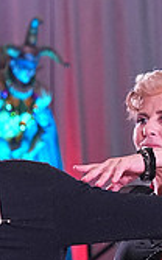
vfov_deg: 5.2
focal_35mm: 404
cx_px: 150
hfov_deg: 3.2
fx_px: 2861
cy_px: 383
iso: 3200
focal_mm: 76
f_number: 4.5
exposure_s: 1/400
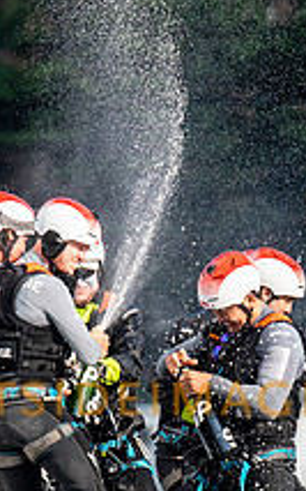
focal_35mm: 1452
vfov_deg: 1.4
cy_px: 390
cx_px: 186
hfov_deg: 0.9
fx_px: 19387
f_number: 5
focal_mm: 300
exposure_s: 1/1600
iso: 500
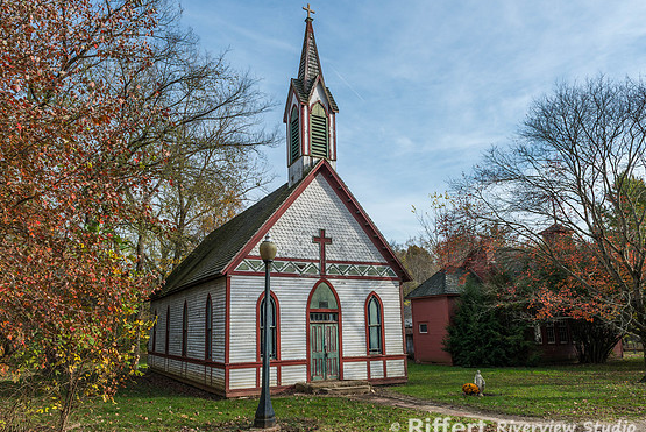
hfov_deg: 69.3
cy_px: 223
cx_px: 313
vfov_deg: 49.6
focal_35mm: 26
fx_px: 467
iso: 400
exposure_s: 1/800
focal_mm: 24
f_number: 8
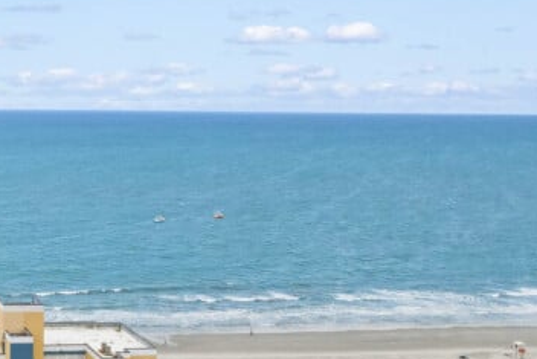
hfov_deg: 27.4
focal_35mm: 64
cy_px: 108
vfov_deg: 21.1
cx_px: -116
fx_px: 955
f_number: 2.8
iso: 100
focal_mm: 8.38
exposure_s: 1/400
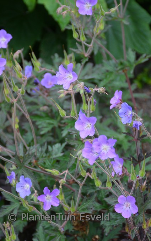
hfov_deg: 8.6
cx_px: 60
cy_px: 121
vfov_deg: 13.8
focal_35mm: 152
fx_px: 1001
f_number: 5
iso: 400
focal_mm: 66
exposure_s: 1/320
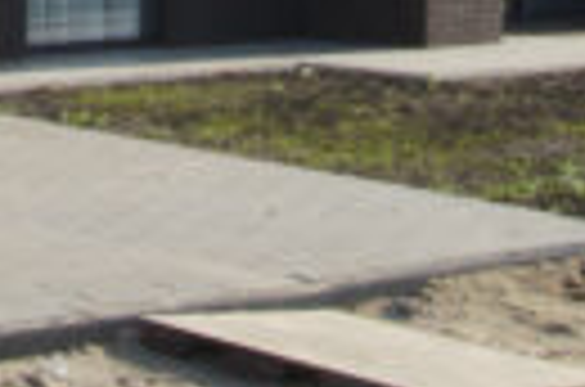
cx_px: -4
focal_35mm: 151
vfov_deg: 7.9
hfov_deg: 13.4
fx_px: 2447
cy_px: -727
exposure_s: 1/60
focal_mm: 17
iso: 400
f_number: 22
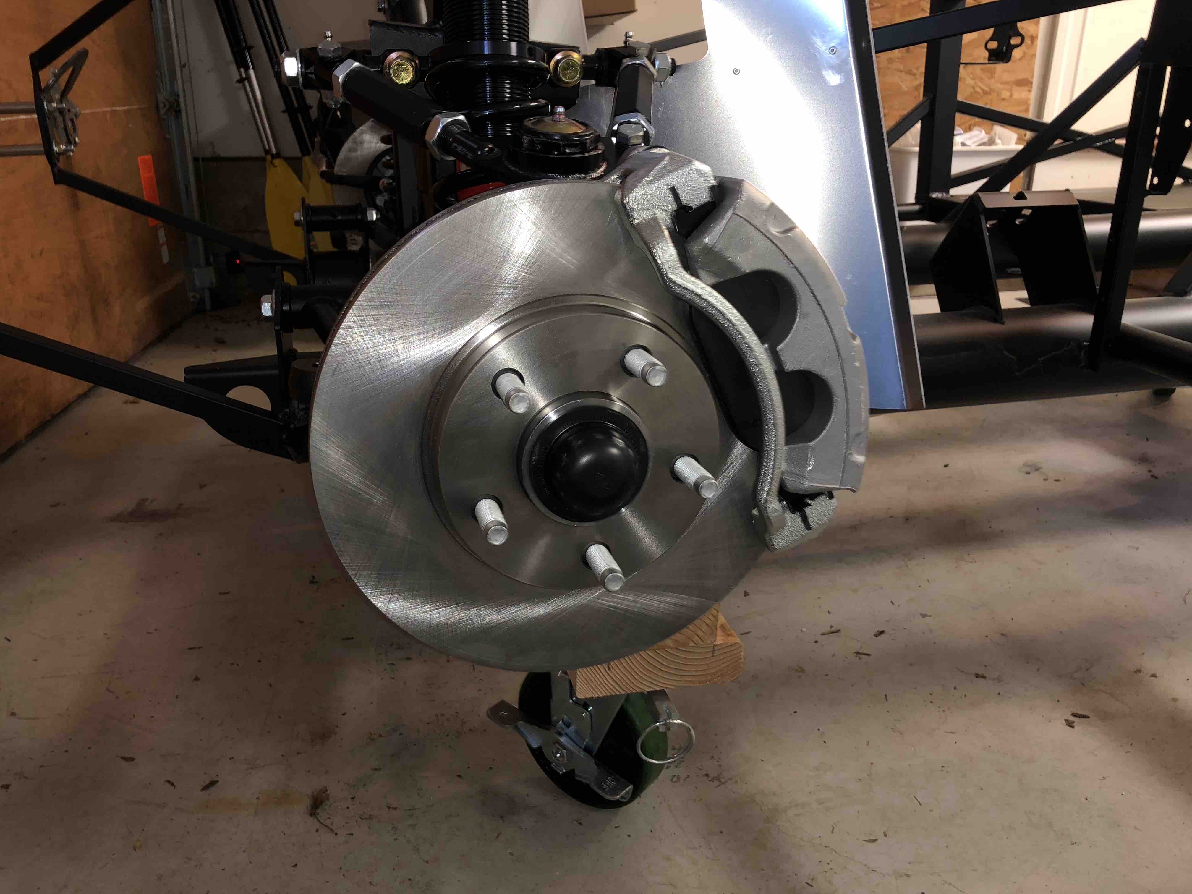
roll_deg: +0.2
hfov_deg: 63.4
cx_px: 596
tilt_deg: -20.5
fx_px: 964
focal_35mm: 28
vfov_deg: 49.7
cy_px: 447
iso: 32
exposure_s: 1/4
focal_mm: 4
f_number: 1.8
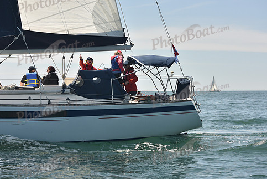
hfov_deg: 21.2
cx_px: 123
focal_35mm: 96
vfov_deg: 14.3
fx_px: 713
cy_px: 72
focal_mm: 80
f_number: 4.5
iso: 250
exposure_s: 1/800
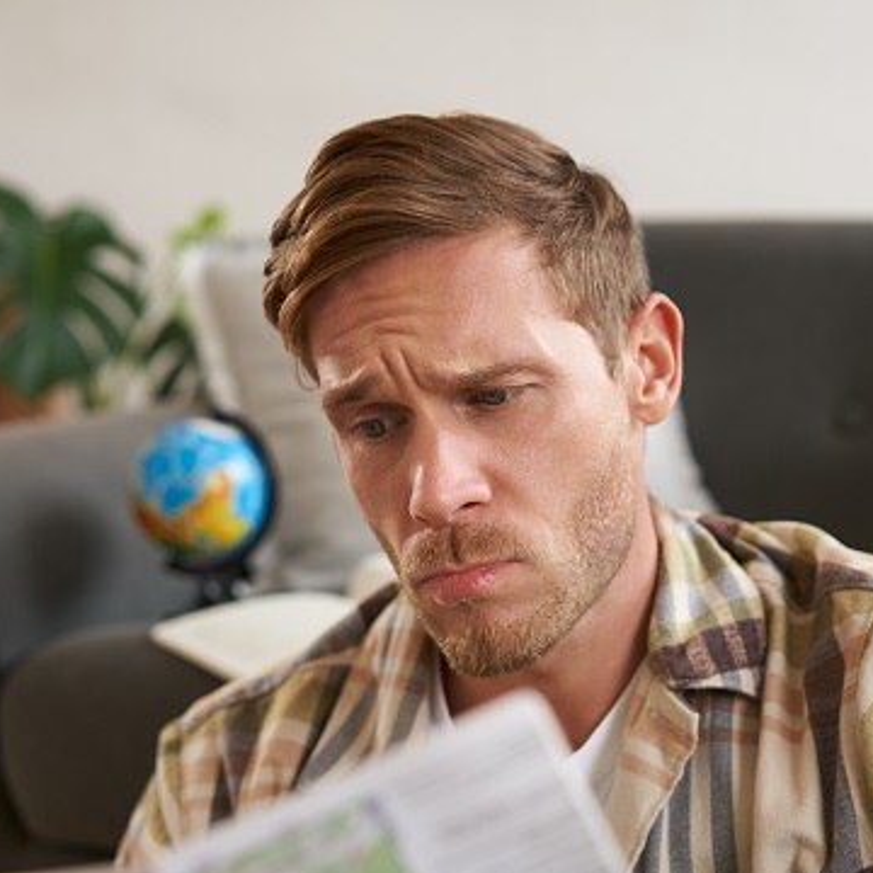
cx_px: 534
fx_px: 1883
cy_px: 605
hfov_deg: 26.0
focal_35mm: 66
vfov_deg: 25.9
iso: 200
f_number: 2
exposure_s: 1/100
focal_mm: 35
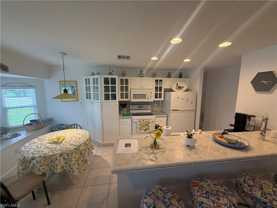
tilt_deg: -6.6
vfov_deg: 85.7
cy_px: 104
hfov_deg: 102.1
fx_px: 112
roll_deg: -0.9
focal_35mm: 14
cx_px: 138
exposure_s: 1/120
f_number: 2.2
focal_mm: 2.22
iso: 200
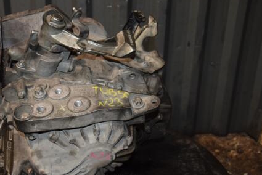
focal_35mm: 55
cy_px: 115
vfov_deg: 24.5
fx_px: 401
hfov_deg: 35.8
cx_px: 81
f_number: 5
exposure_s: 1/60
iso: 800
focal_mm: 26
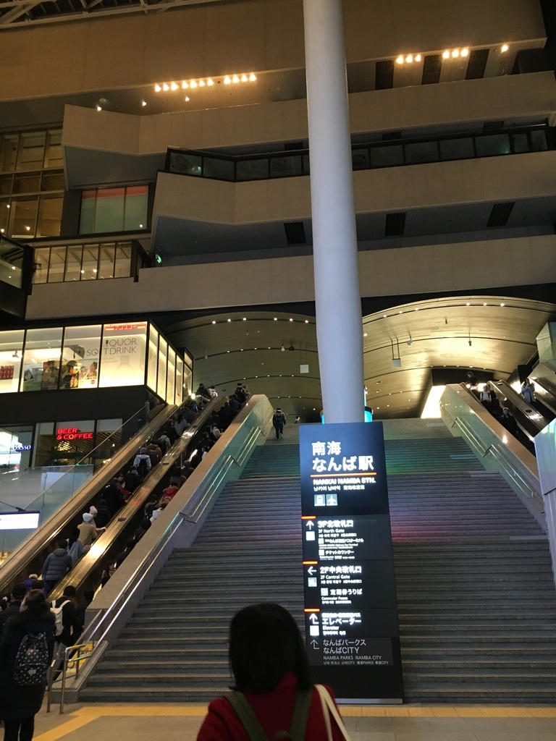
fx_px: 621
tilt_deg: +19.2
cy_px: 370
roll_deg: +0.7
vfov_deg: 61.7
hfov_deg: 48.2
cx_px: 278
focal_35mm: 29
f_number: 2.2
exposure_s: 1/30
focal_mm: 4.15
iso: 160
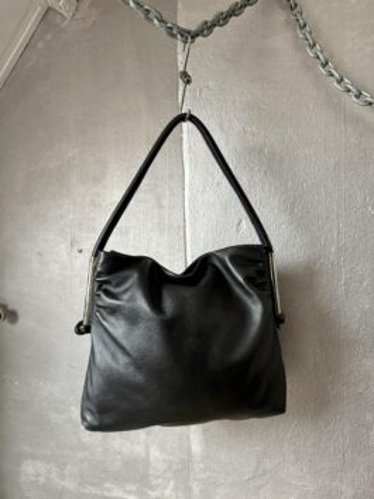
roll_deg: -1.2
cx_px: 187
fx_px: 346
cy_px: 250
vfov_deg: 71.6
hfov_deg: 56.8
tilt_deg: +0.3
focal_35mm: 24
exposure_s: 1/60
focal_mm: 6.76
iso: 200
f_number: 1.78
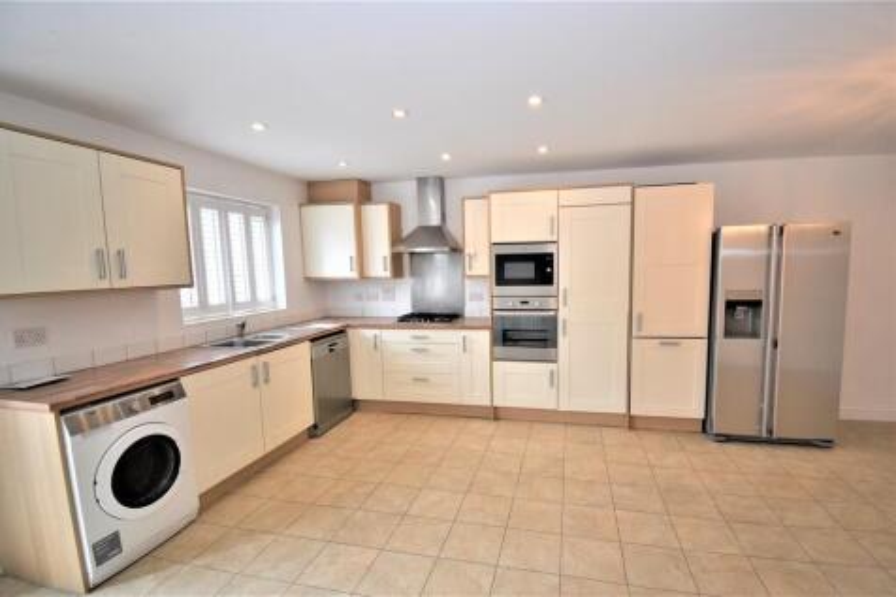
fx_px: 373
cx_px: 448
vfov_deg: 77.3
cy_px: 298
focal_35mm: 15
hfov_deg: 100.4
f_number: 4.5
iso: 400
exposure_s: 1/60
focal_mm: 10
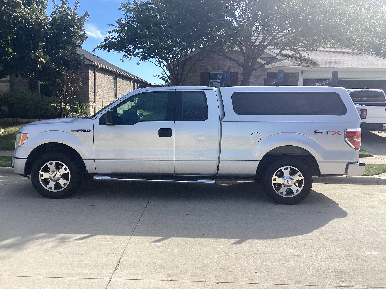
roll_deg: +0.3
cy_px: 144
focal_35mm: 31
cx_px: 193
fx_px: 346
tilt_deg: -6.4
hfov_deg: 58.4
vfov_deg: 45.4
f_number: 2.4
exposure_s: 1/1006
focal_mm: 3.3
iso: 25
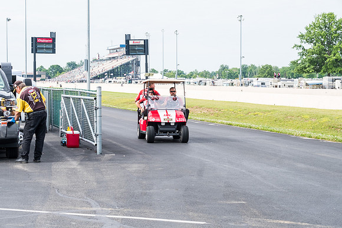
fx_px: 770
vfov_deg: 16.9
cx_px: 171
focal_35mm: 81
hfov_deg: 25.1
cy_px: 114
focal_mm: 54.1
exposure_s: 1/200
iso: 400
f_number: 9
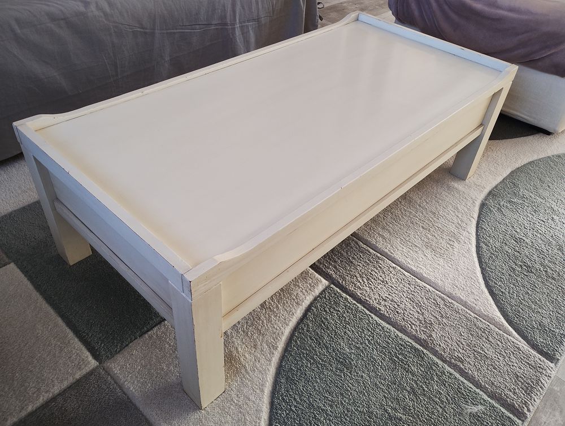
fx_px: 458
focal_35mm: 28
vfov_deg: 49.9
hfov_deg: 63.4
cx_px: 282
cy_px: 213
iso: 647
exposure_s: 1/50
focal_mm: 4.27
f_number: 1.8
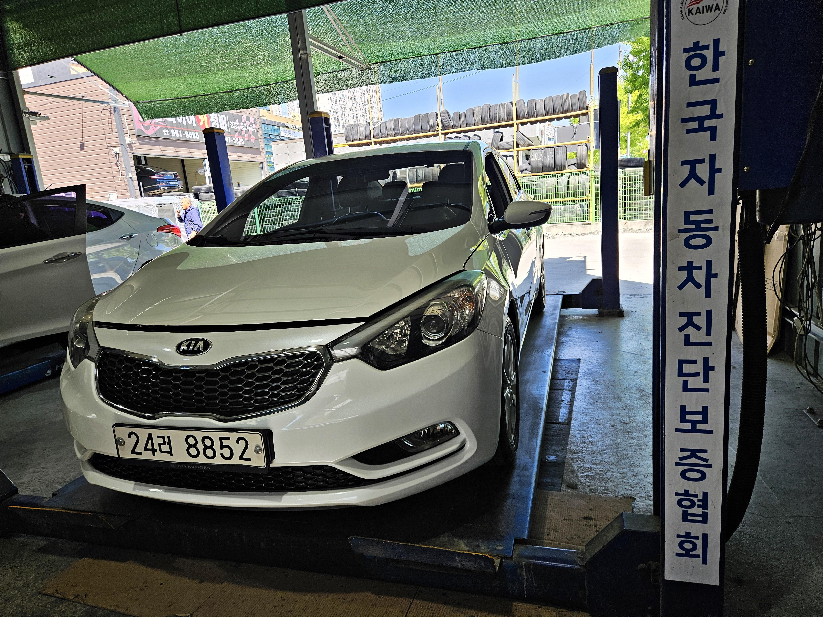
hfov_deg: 73.9
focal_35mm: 23
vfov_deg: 58.9
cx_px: 412
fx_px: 547
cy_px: 308
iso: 50
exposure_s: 1/359
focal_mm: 5.4
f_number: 1.8
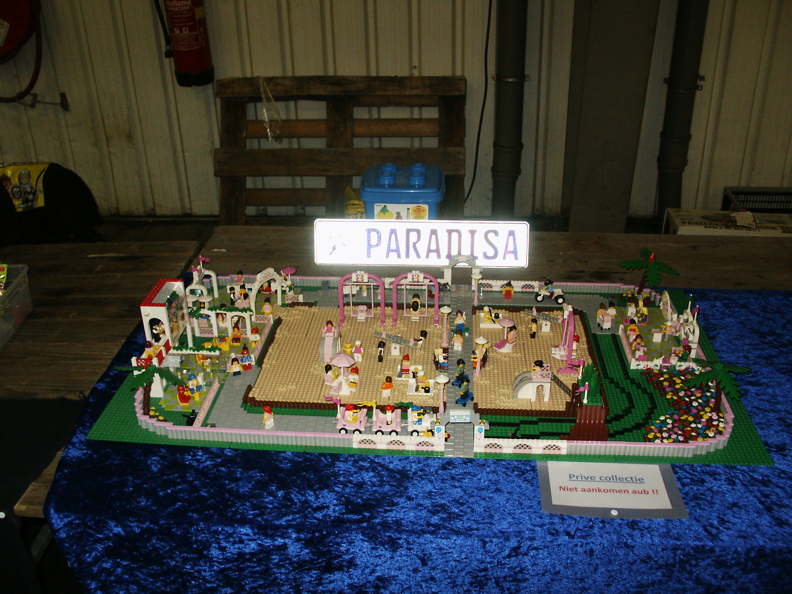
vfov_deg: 40.7
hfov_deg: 52.6
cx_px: 396
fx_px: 801
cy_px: 297
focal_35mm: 35
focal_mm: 7.18
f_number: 3
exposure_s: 1/45
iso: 200
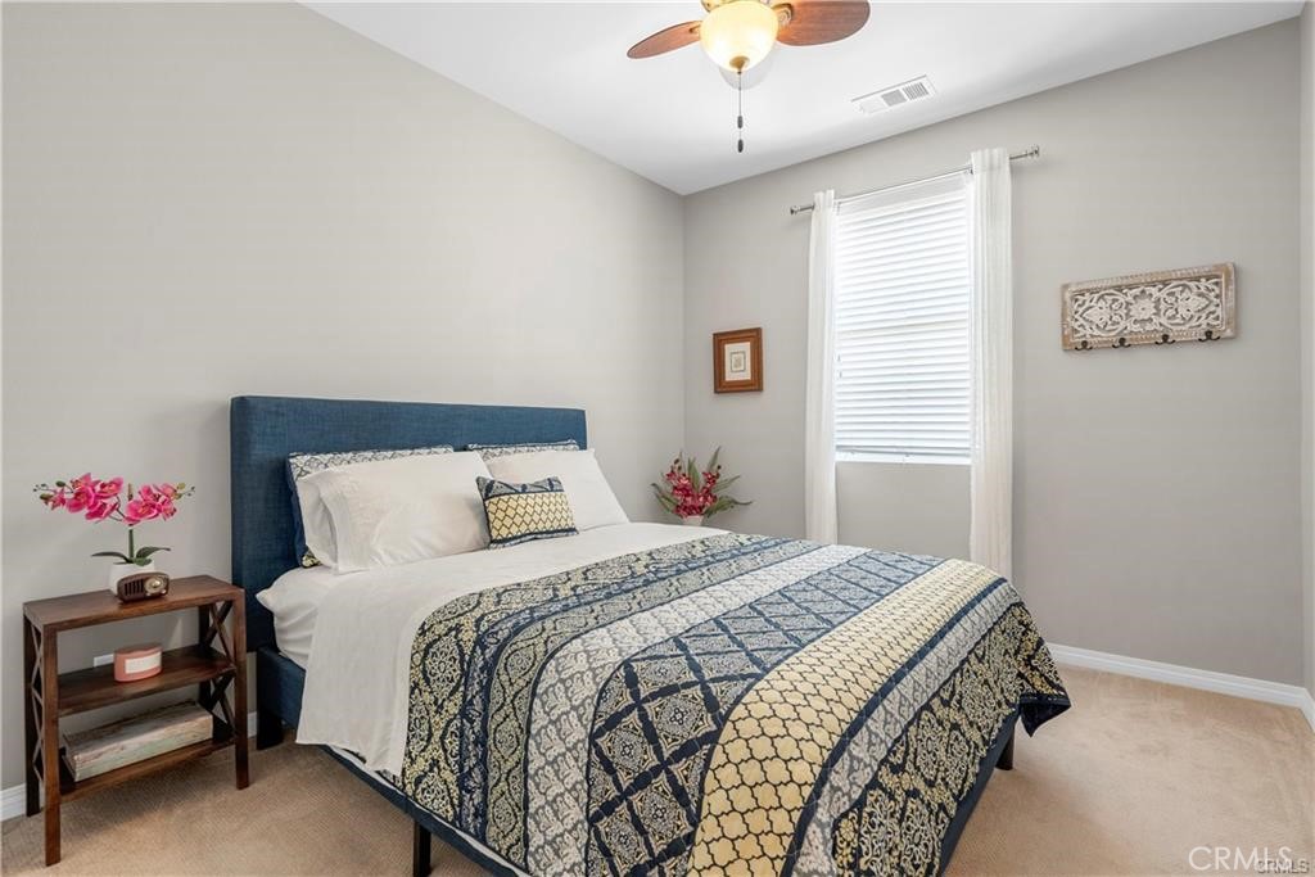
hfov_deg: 96.7
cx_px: 658
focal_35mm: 16
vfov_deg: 73.8
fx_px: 584
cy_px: 438
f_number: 6.3
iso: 400
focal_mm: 16
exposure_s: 1/40
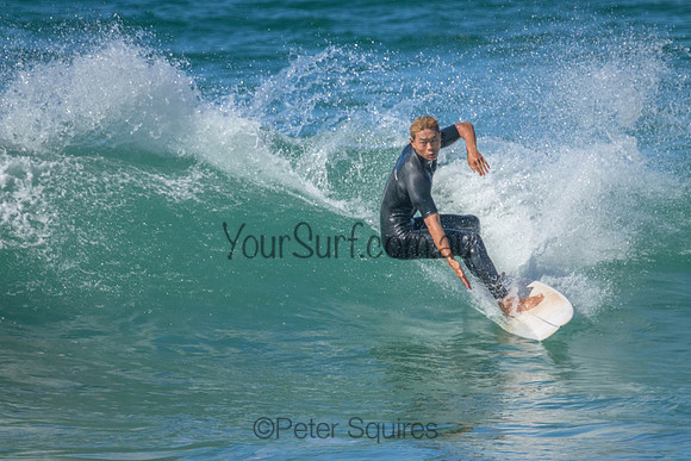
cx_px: 367
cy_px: 245
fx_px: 16342
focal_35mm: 851
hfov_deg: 2.4
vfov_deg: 1.6
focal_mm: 800
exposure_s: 1/2000
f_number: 11
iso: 3200
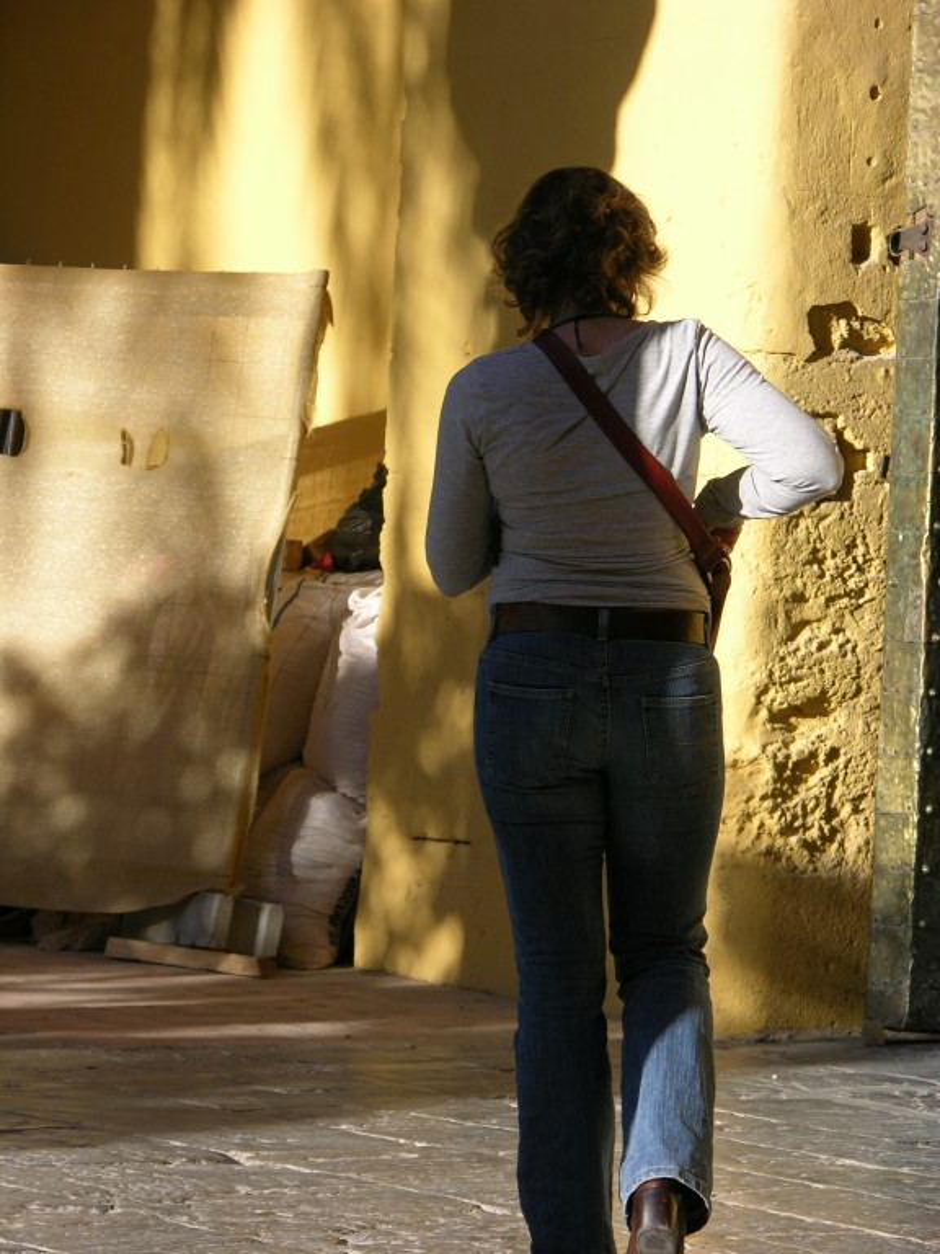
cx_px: 470
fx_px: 5431
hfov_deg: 9.9
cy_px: 627
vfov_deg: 13.2
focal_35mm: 150
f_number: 4.9
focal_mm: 37.7
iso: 50
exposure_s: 1/202
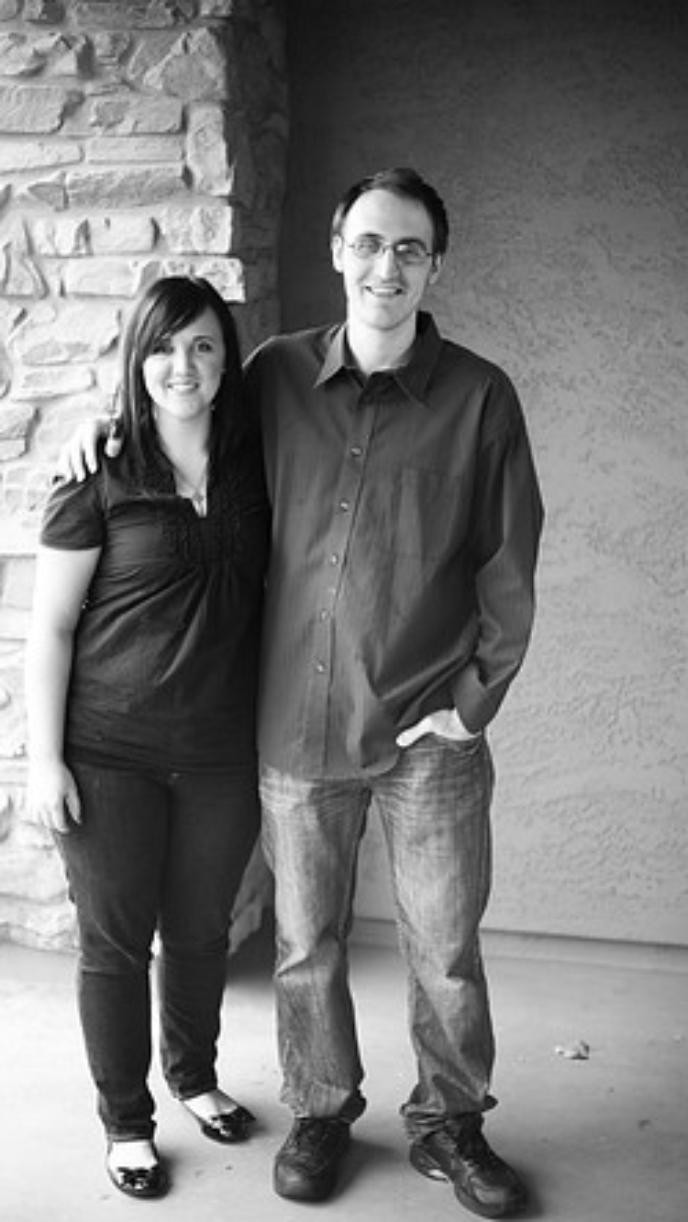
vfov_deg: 39.2
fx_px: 1718
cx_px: 321
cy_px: 611
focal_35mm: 53
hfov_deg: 22.6
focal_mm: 50
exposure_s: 1/250
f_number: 1.4
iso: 800
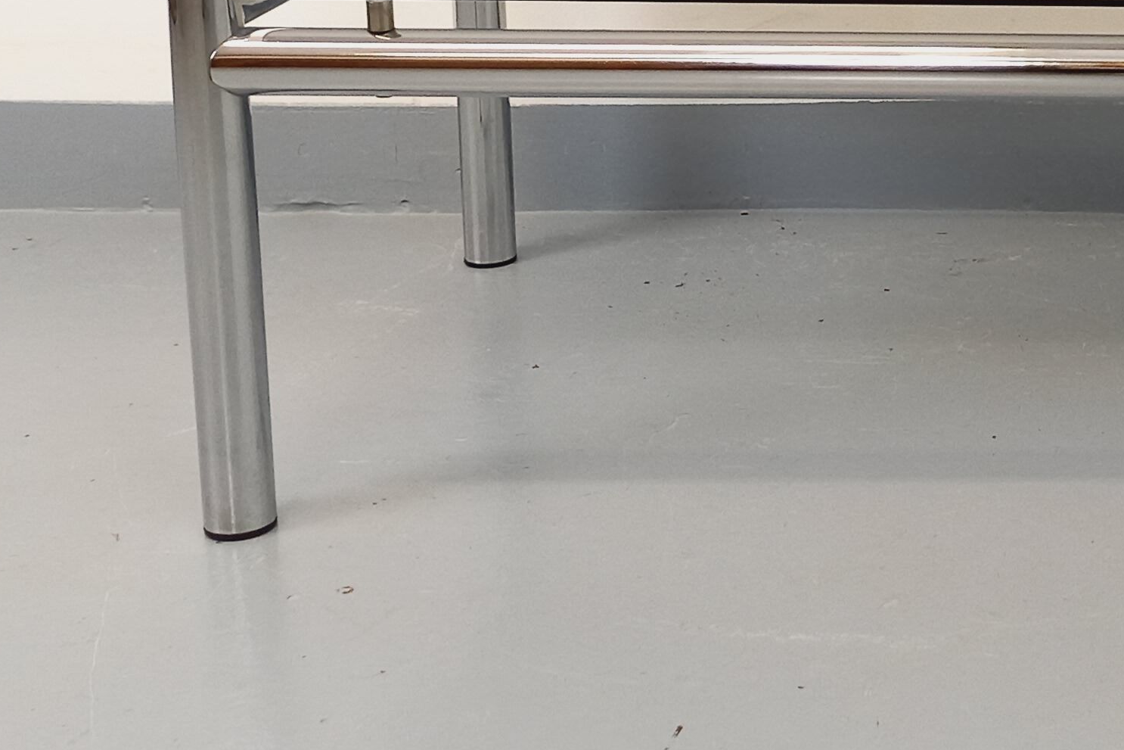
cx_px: 1224
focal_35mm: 70
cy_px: 46
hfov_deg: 26.6
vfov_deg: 19.1
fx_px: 2186
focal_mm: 4.65
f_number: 1.8
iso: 160
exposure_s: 1/50
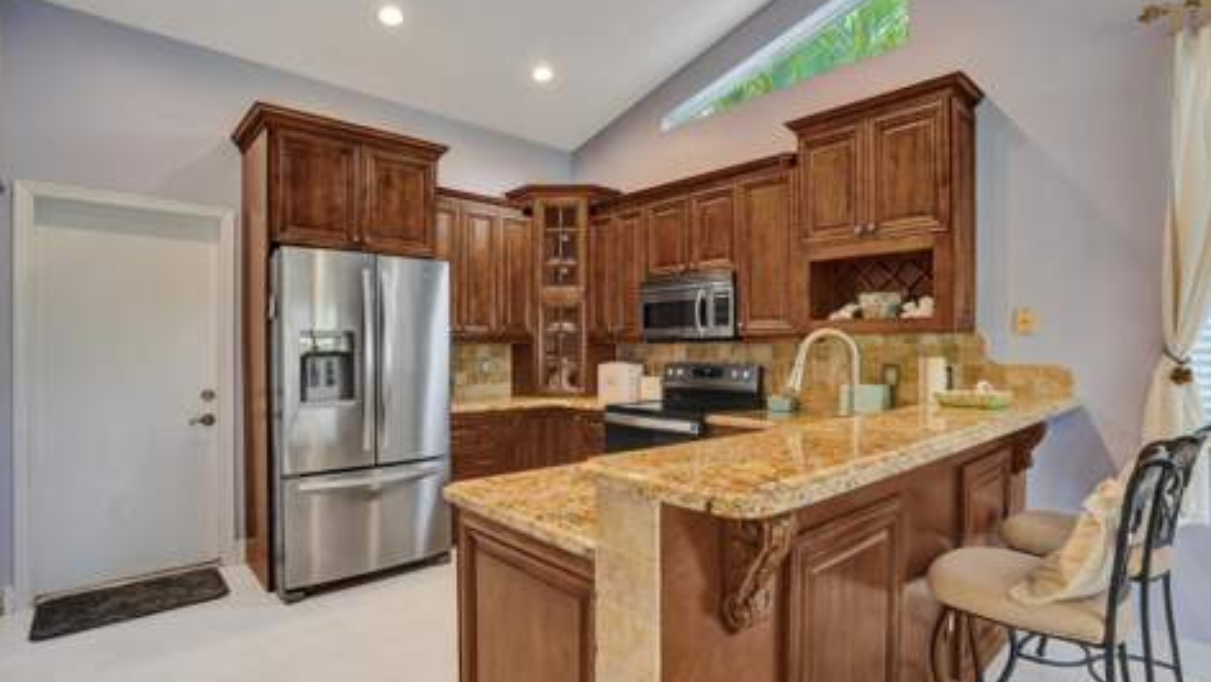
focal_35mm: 17
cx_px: 608
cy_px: 341
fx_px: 546
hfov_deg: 95.9
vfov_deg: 64.0
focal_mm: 16
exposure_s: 1/60
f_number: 8
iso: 640
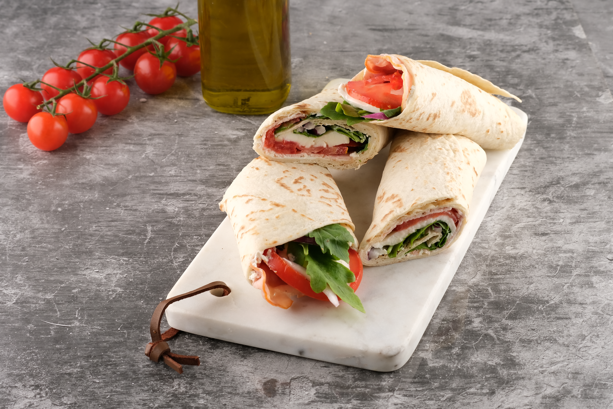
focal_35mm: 90
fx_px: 1532
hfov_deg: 22.6
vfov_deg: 15.2
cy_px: 204
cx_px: 306
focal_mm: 60
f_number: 11
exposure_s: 1/30
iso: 200
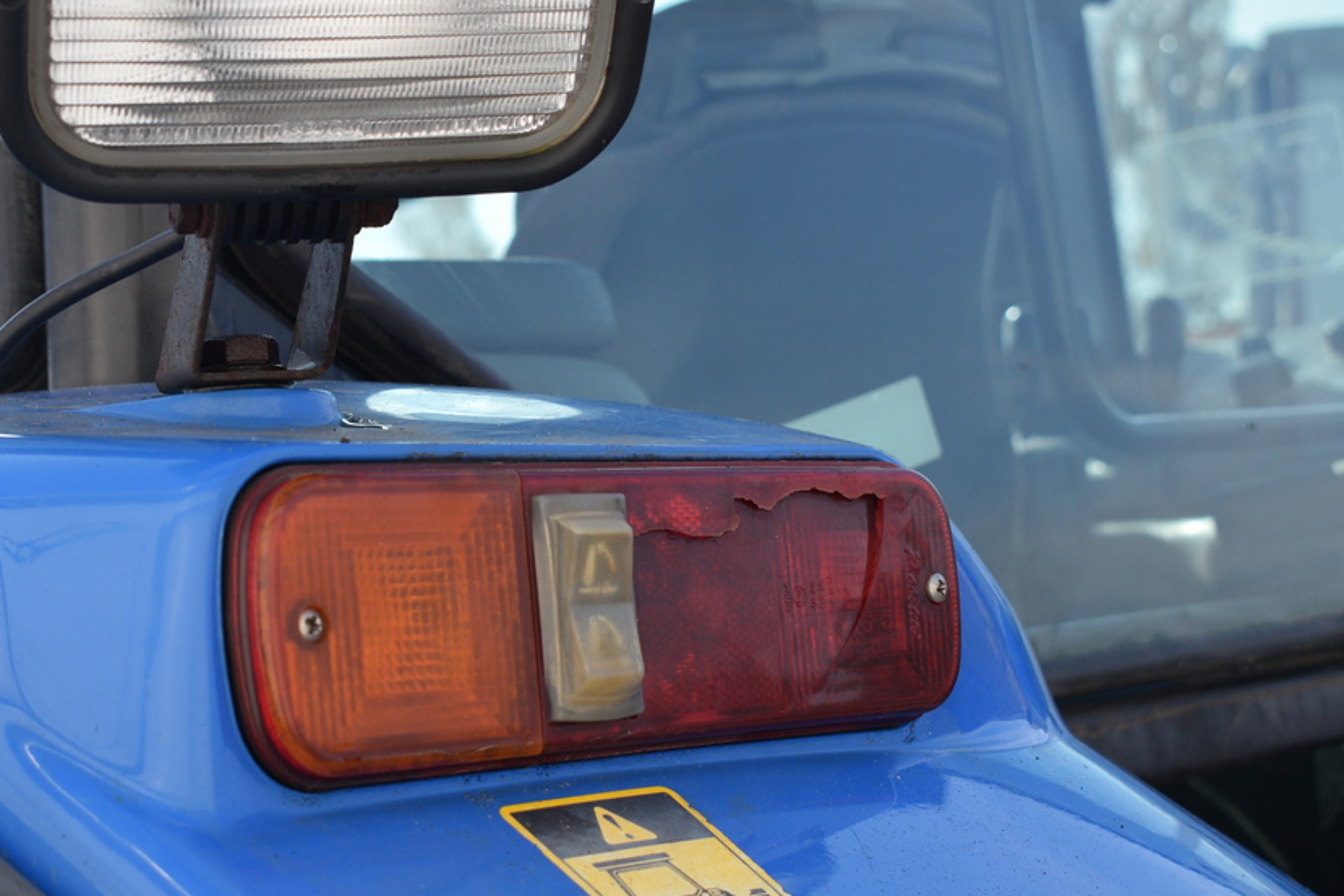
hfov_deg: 27.8
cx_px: 366
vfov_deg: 19.0
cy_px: 413
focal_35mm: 72
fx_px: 2680
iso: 200
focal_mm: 31
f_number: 6.3
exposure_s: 1/800
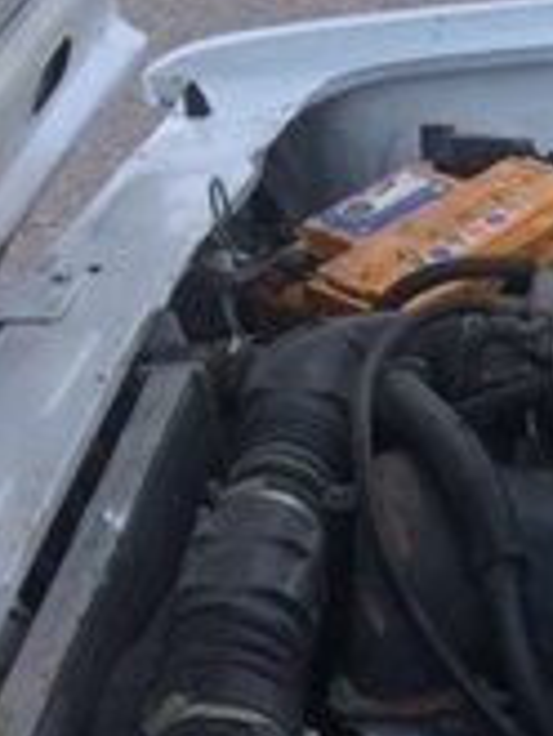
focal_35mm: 87
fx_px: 1851
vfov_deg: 21.1
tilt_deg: -47.3
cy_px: 852
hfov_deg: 16.0
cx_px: 749
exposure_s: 1/33
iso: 40
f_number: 2.2
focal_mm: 4.15
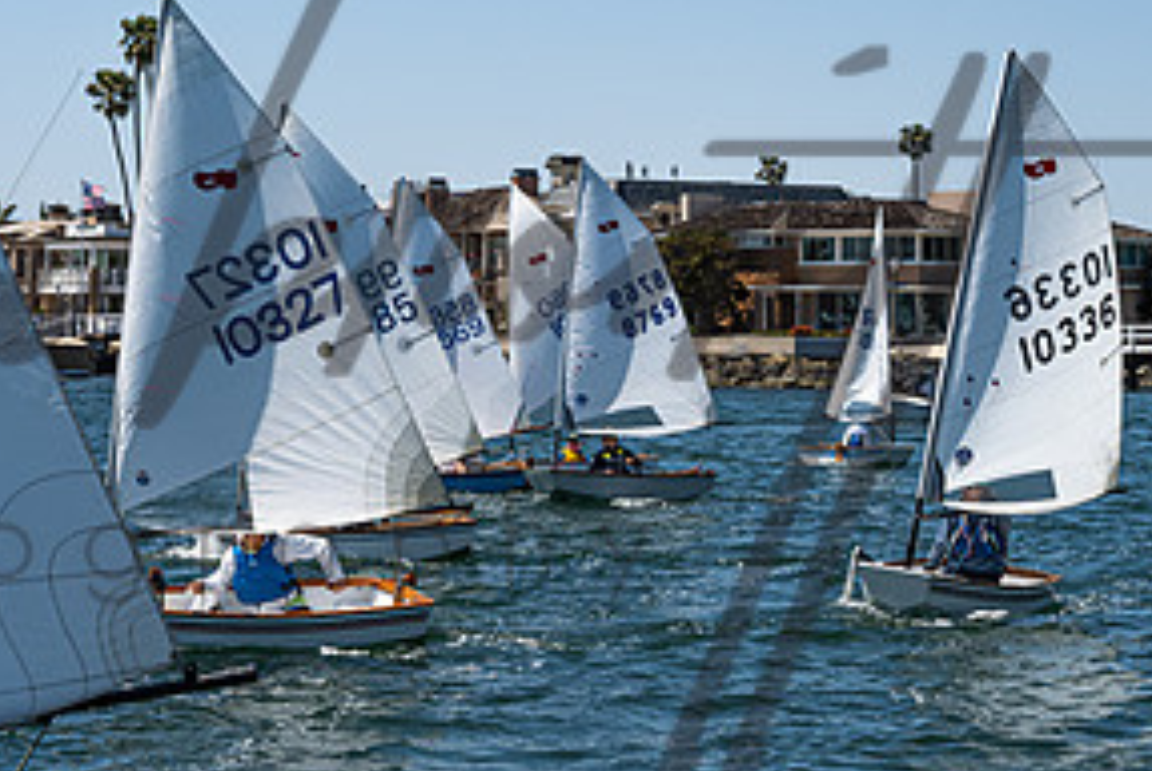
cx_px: 474
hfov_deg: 18.4
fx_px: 3556
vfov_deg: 12.4
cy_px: 243
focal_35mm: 111
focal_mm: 55
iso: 250
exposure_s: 1/500
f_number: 16
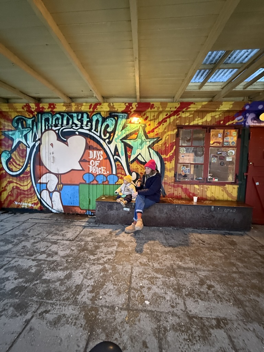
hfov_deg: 85.7
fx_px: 142
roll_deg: -0.8
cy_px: 176
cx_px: 132
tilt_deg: -4.9
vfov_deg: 102.1
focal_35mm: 14
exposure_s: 1/25
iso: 1250
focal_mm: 2.22
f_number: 2.2
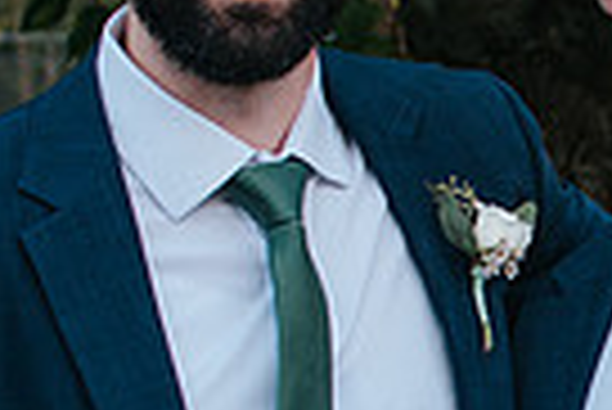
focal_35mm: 266
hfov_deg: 7.7
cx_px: 711
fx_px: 4527
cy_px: 415
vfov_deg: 5.2
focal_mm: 35
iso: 100
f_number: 3.5
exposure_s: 1/250
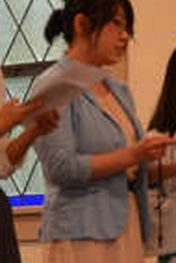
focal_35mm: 310
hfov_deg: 4.4
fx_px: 2268
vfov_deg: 6.6
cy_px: 232
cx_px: 20
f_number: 4.5
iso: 800
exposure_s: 1/40
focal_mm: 46
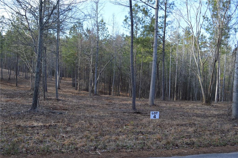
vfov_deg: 34.1
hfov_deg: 49.6
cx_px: 119
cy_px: 79
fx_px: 258
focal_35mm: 39
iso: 200
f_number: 5.6
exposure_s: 1/125
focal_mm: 26
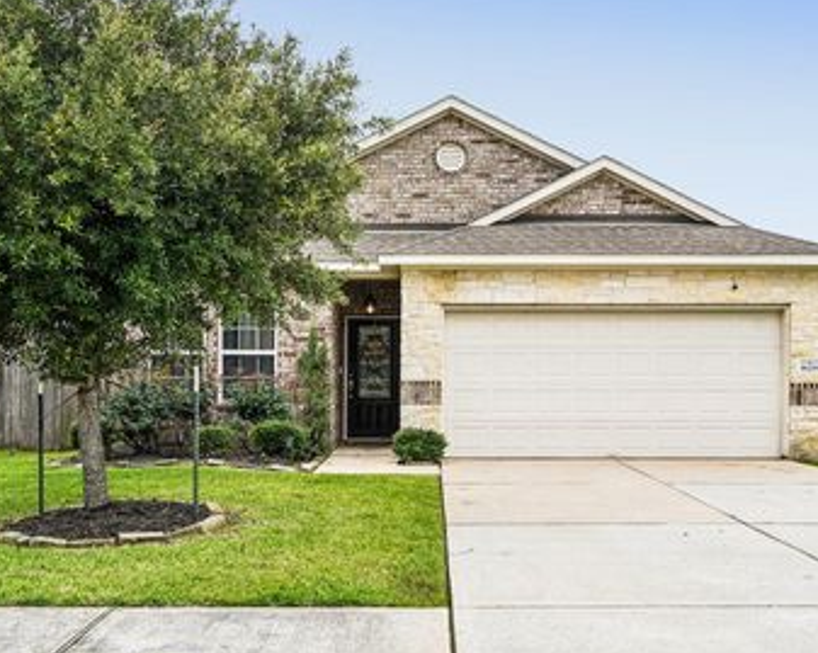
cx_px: 420
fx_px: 943
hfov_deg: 46.9
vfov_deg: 38.2
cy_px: 329
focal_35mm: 39
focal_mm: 28
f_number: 8
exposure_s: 1/800
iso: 500
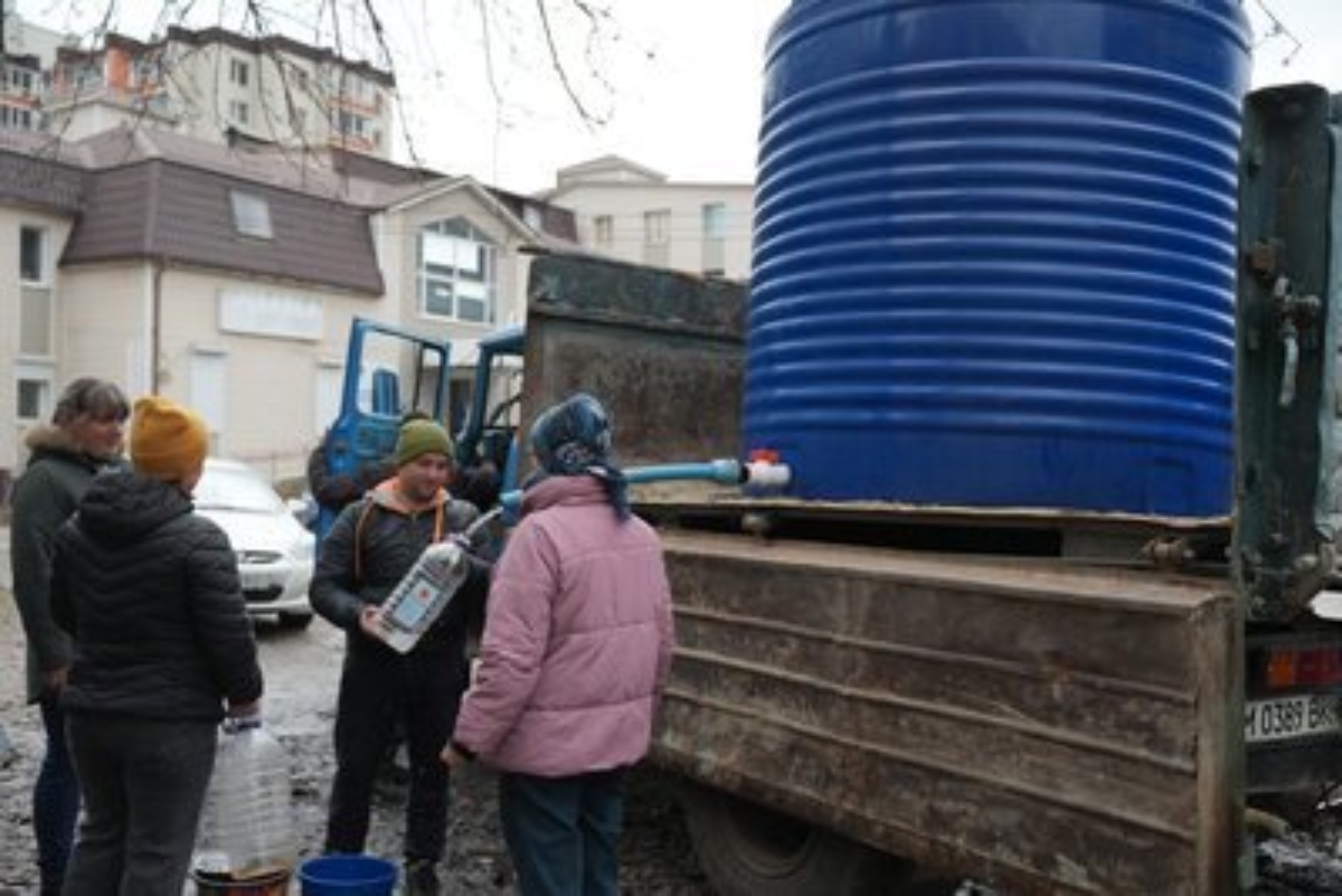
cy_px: 448
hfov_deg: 55.8
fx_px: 1268
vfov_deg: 38.9
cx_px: 671
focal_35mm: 34
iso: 640
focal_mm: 34
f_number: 3.5
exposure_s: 1/200
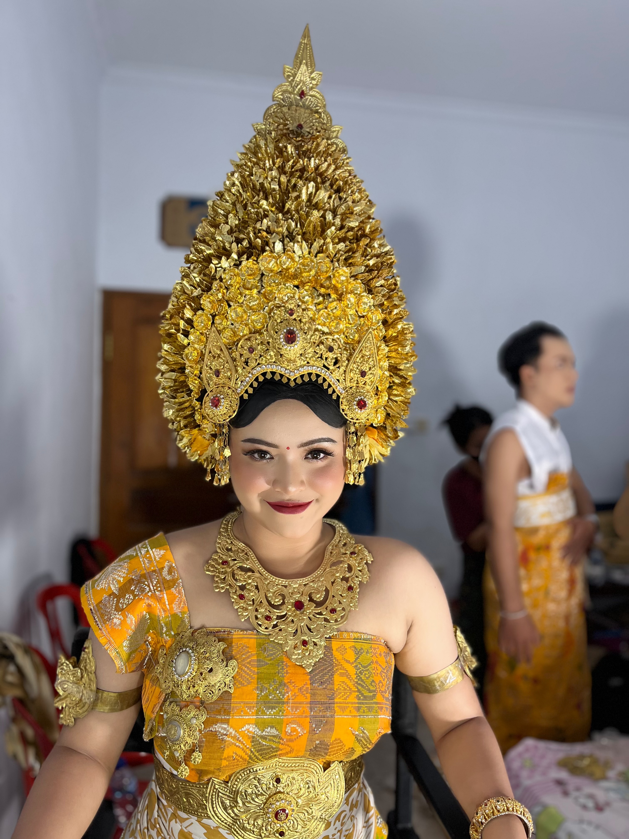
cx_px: 314
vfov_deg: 67.3
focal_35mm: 26
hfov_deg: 53.1
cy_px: 420
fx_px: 630
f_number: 1.6
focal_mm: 5.1
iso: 160
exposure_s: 1/50
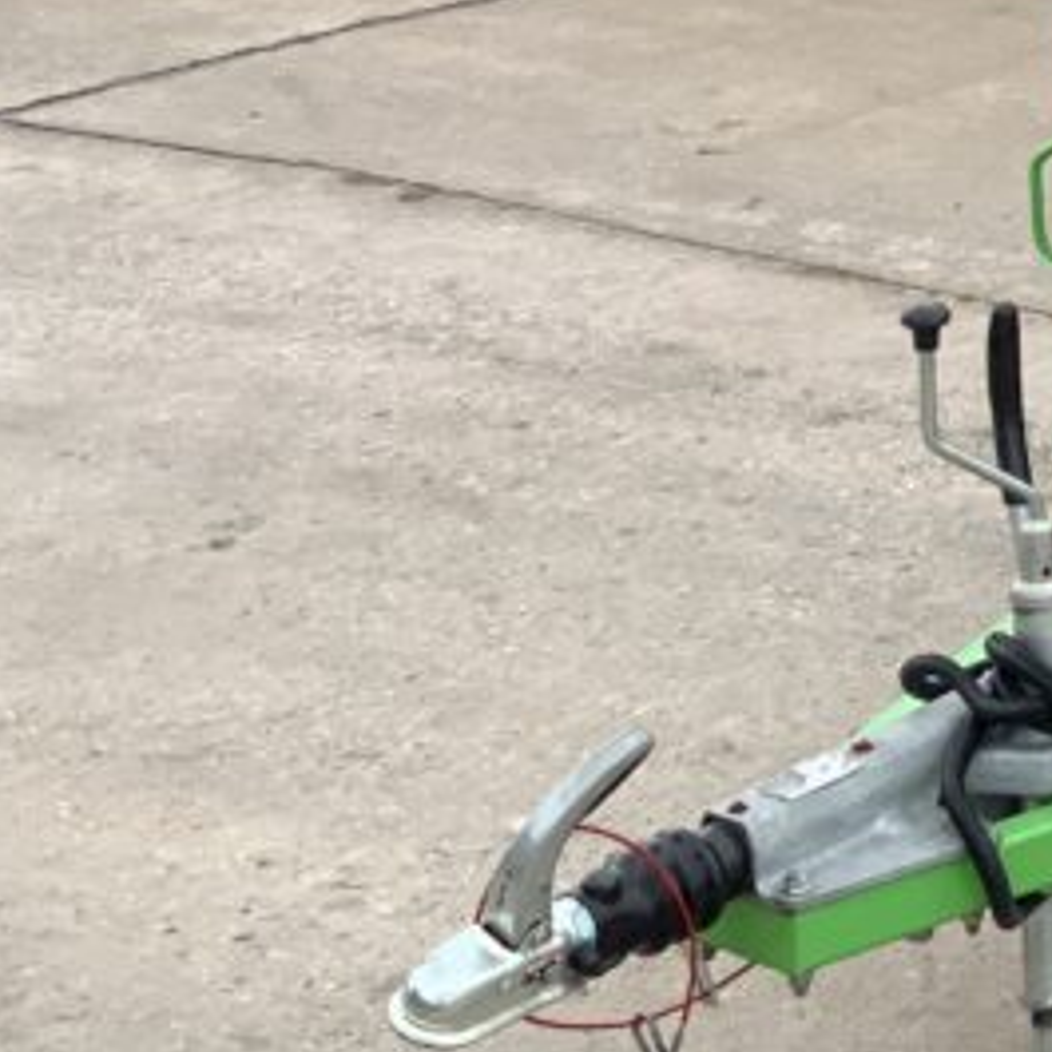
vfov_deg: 17.0
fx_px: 3404
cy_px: -115
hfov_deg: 16.2
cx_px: 1536
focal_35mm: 99
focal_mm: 3
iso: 16
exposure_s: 1/869
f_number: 1.8
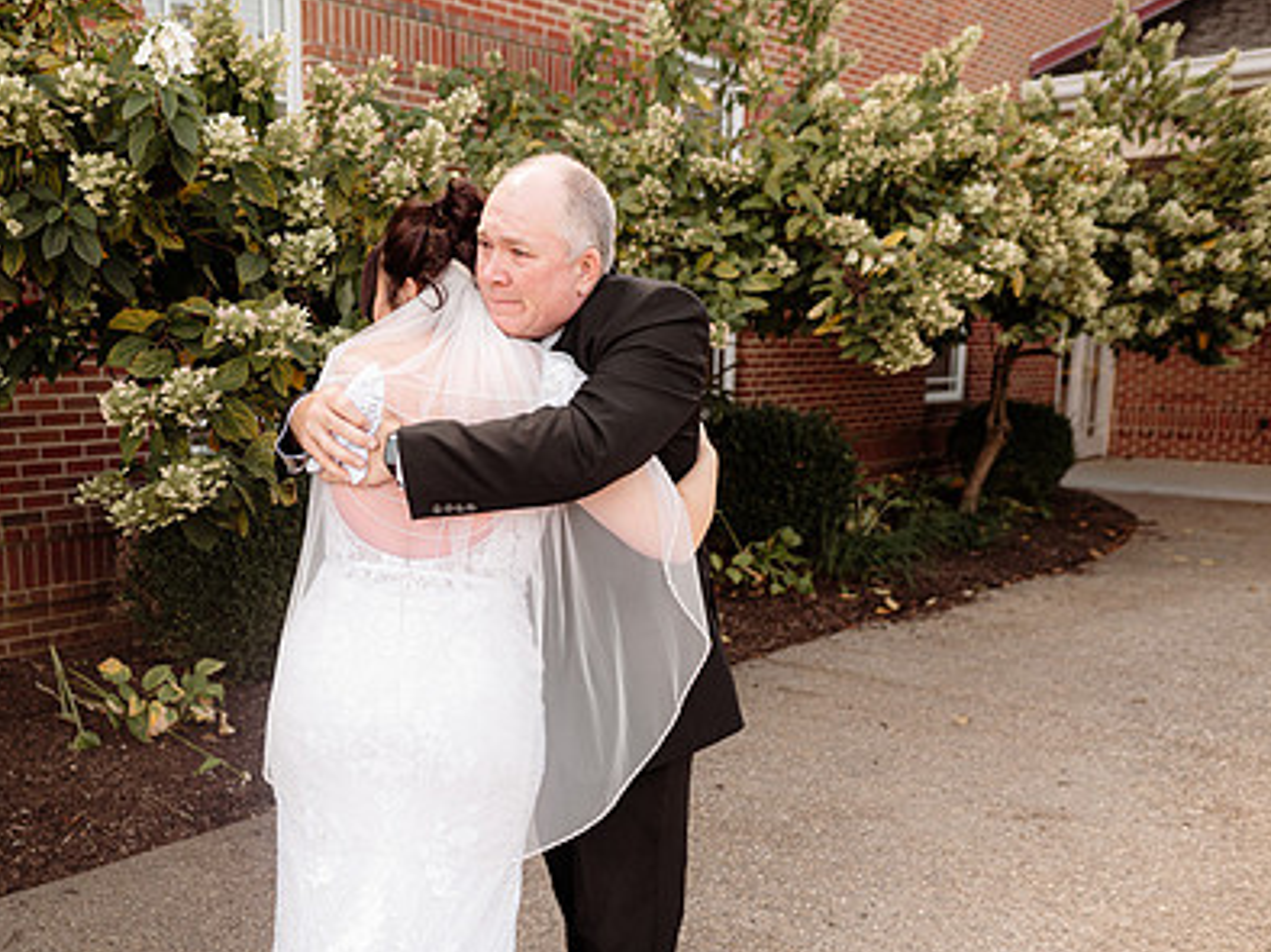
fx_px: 1248
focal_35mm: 34
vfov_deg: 41.5
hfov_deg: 53.2
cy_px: 586
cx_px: 458
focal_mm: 24
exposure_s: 1/400
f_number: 2.8
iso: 160
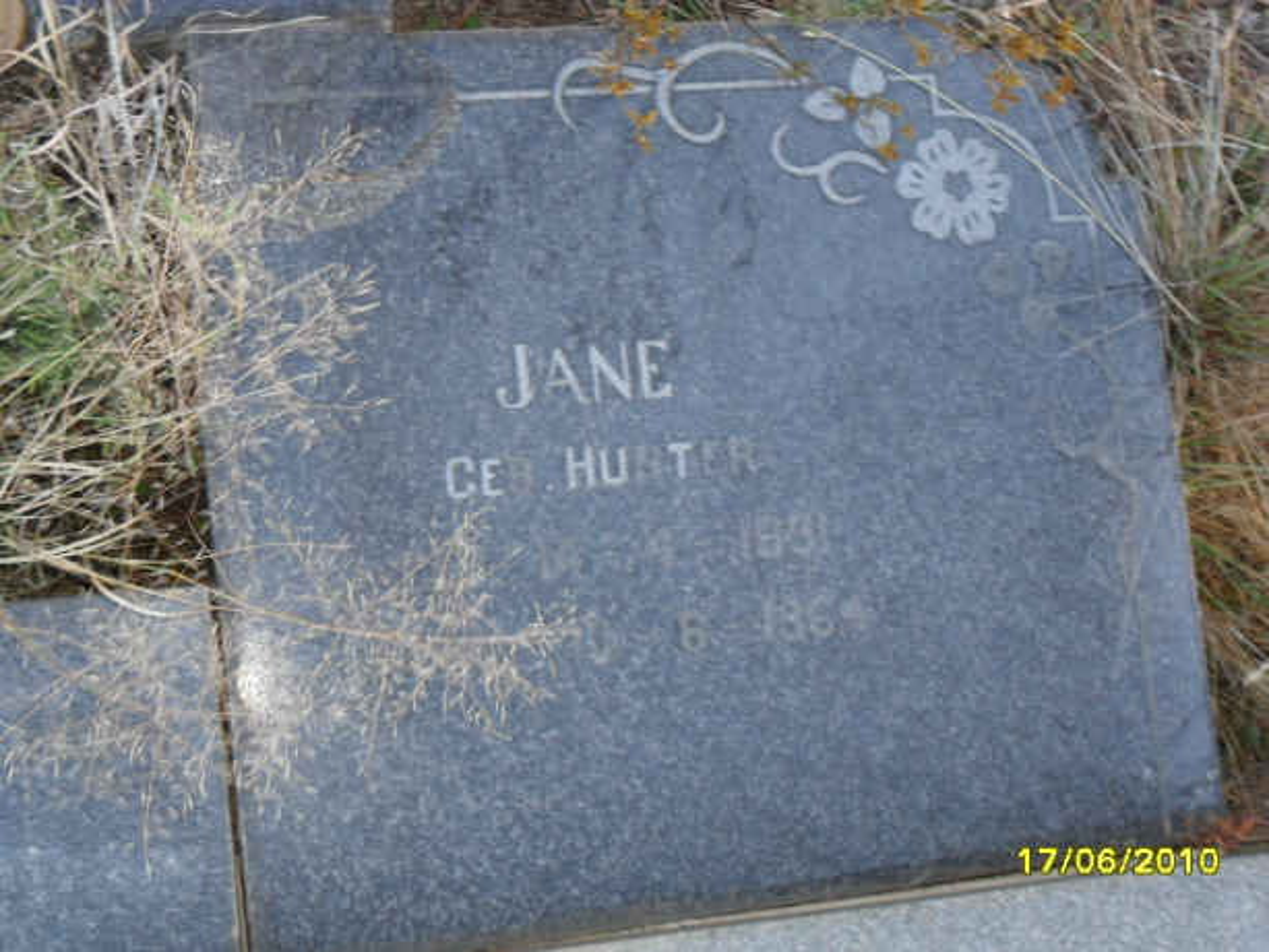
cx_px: 634
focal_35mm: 52
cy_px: 476
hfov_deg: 36.8
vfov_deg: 28.1
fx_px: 1907
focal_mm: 9.3
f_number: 5
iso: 160
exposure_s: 1/60
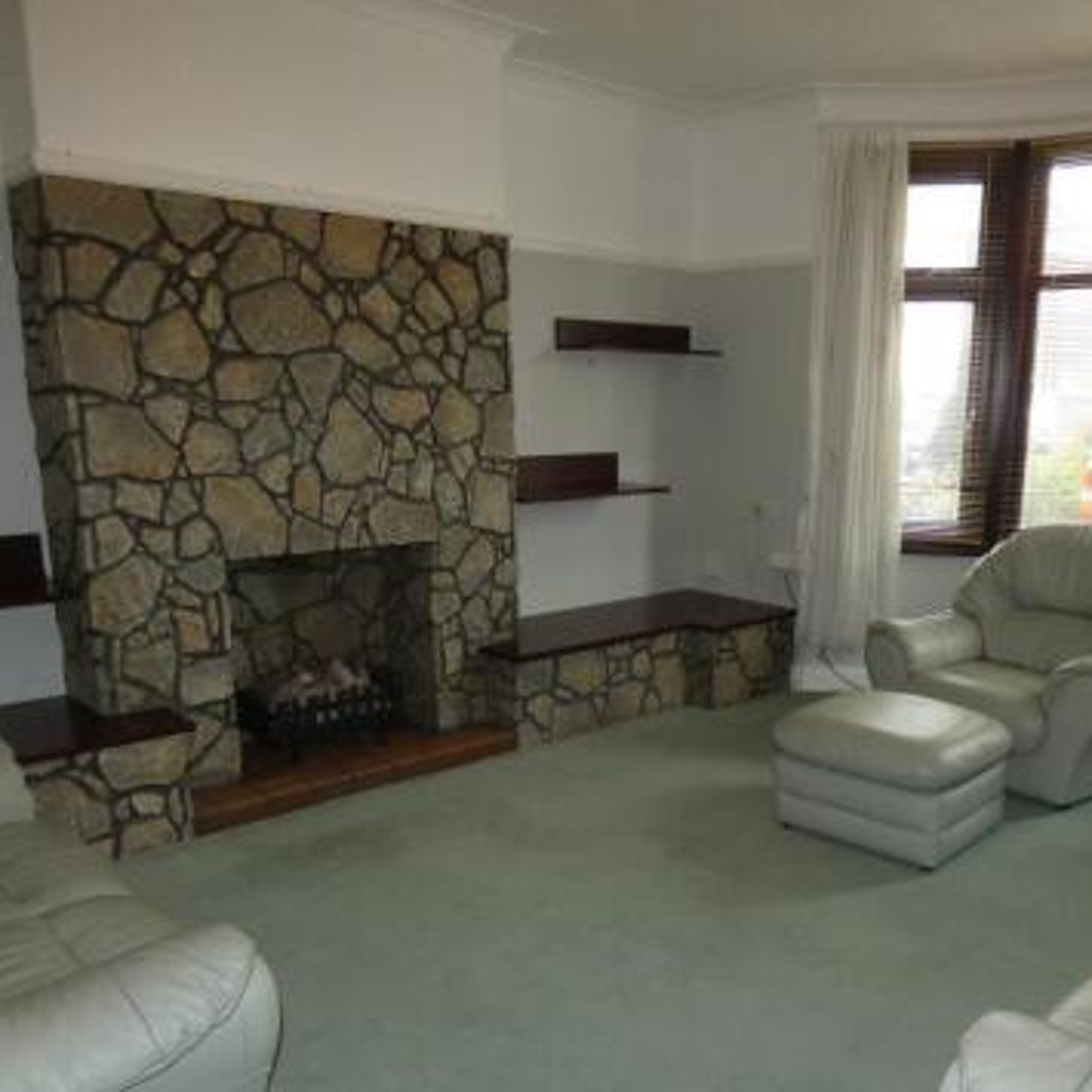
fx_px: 1035
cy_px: 657
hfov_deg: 54.8
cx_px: 697
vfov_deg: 55.2
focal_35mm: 29
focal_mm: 3.6
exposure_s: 1/60
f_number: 2.8
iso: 160
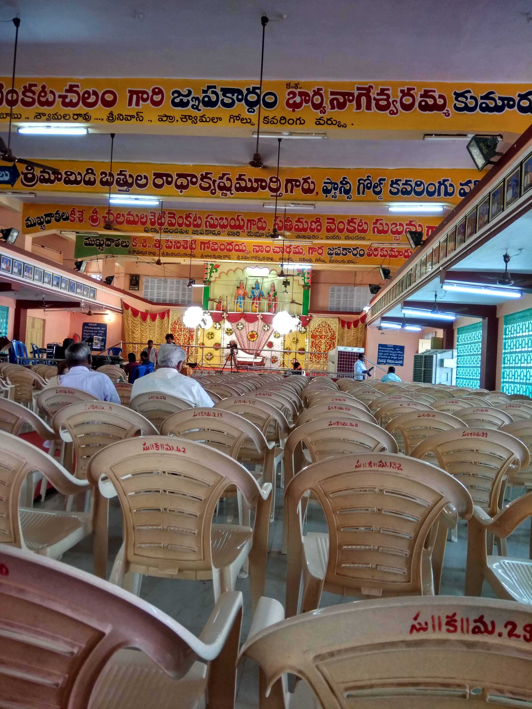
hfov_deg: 63.4
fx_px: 430
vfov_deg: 79.0
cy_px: 354
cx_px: 266
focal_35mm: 21
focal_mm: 3.57
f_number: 2
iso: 400
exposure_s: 1/33
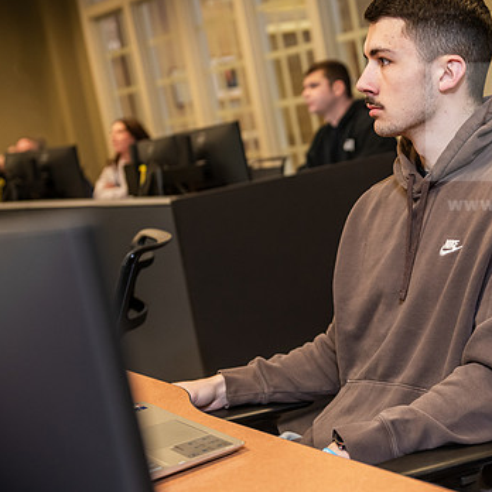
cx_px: 383
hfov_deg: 25.0
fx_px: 1093
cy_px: 234
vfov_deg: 25.4
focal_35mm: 68
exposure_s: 1/125
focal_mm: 48
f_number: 3.2
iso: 1250
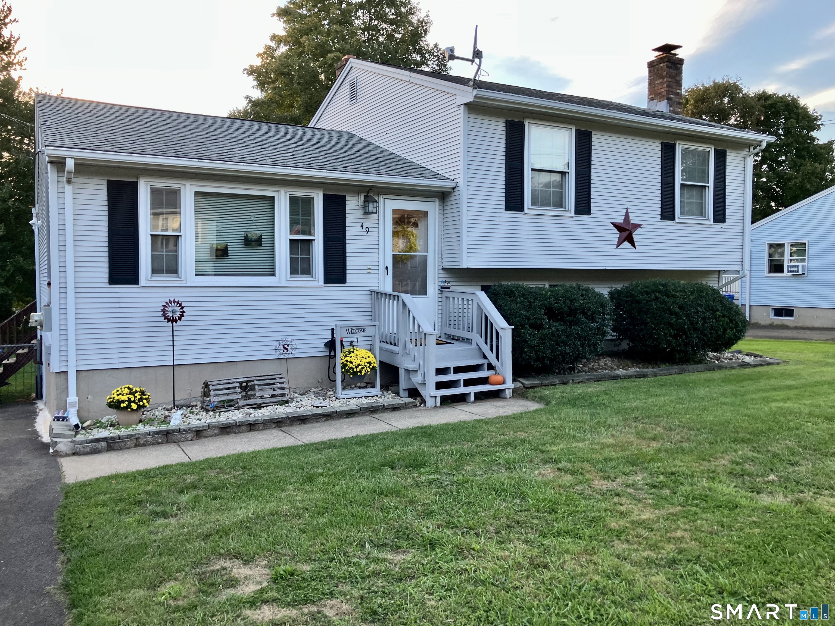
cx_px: 418
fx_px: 675
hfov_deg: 63.4
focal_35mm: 28
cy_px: 313
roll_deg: -0.6
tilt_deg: -2.4
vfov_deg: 49.7
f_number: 1.8
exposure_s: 1/121
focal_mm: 3.99
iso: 80
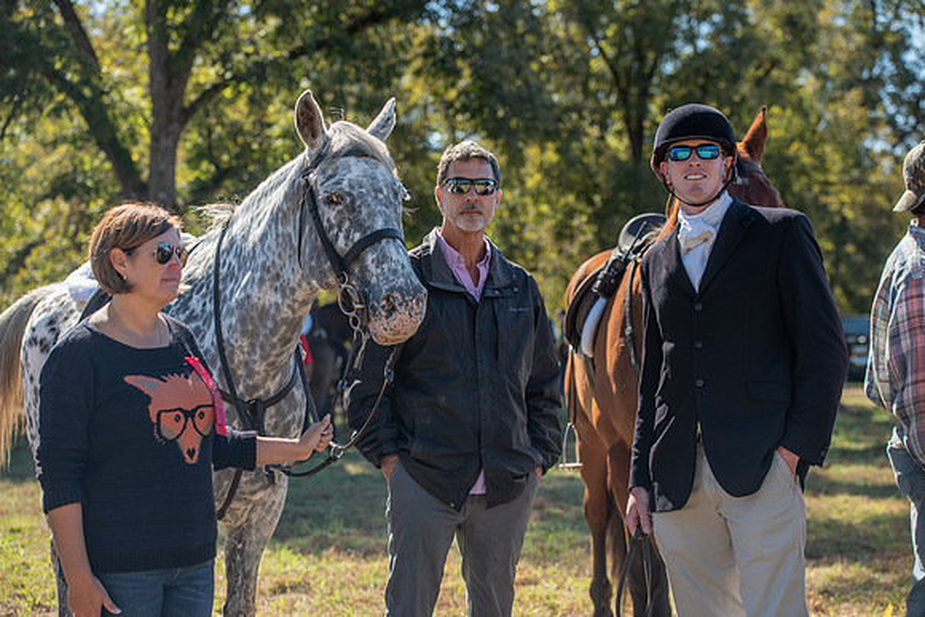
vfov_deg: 19.5
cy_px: 308
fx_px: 1799
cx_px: 462
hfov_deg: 28.8
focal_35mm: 70
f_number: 4
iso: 140
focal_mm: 70
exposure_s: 1/320
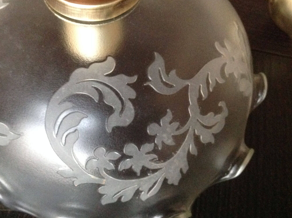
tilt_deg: -59.3
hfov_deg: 41.7
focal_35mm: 45
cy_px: 104
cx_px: 105
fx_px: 379
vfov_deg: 32.1
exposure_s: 1/15
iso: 640
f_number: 2.4
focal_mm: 4.28
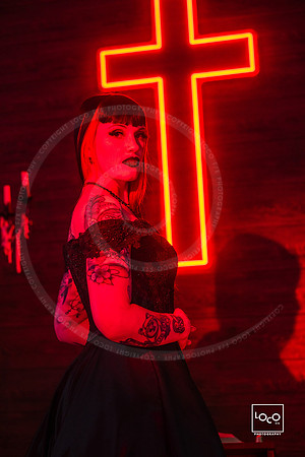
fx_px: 813
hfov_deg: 21.2
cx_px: 152
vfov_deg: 31.4
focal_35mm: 64
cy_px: 228
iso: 1000
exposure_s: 1/250
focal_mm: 64
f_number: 2.4
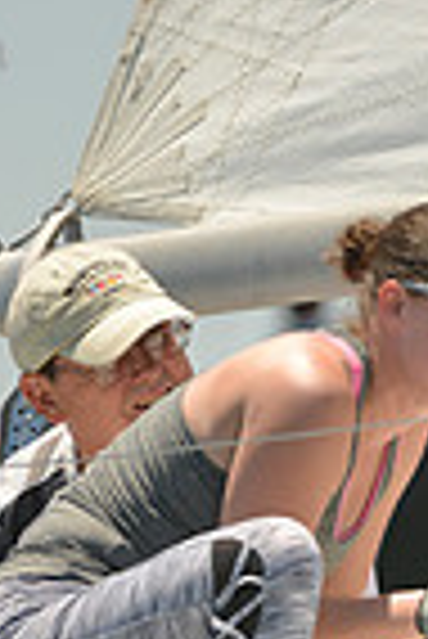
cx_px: 241
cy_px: 706
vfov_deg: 1.5
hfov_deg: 1.0
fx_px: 23908
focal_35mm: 1344
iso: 200
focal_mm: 330
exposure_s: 1/1600
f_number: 4.5
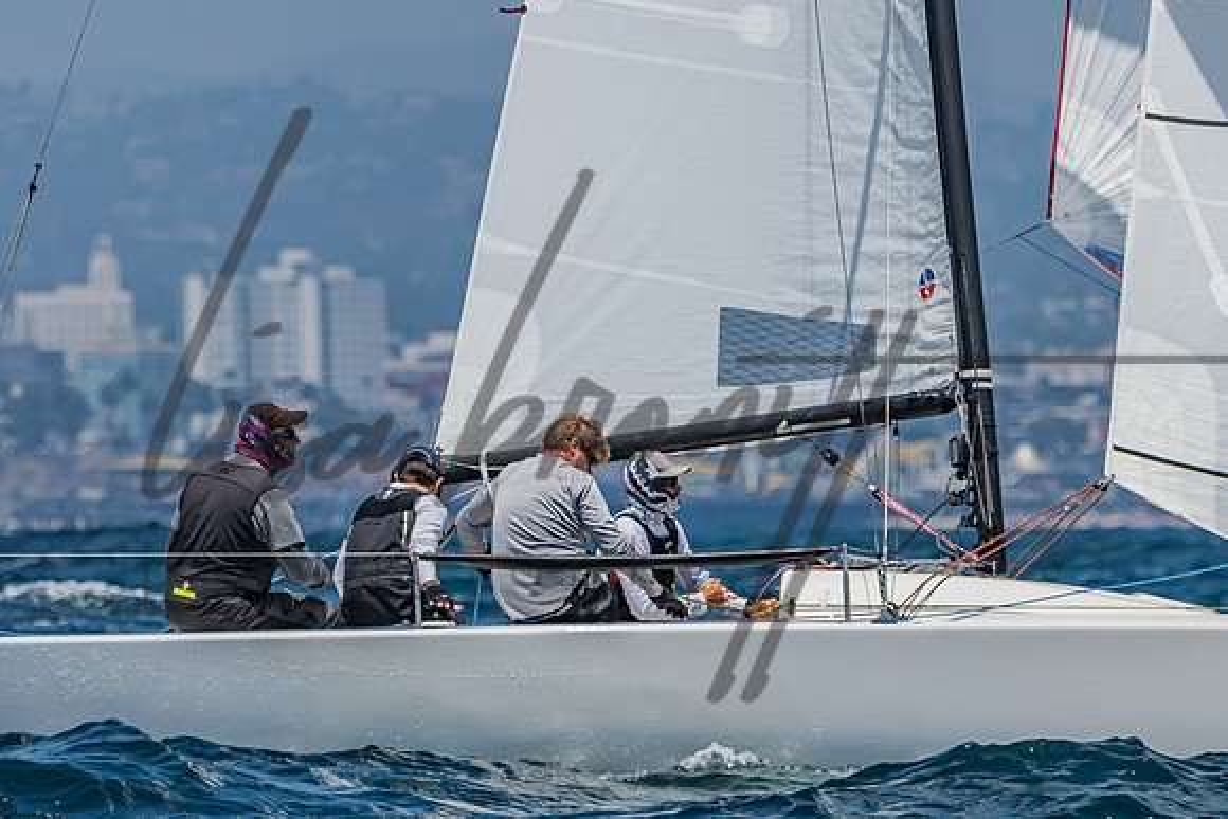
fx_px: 17658
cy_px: 328
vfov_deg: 2.7
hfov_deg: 4.0
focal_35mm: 518
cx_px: 538
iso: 400
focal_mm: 280
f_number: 6.3
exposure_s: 1/2500
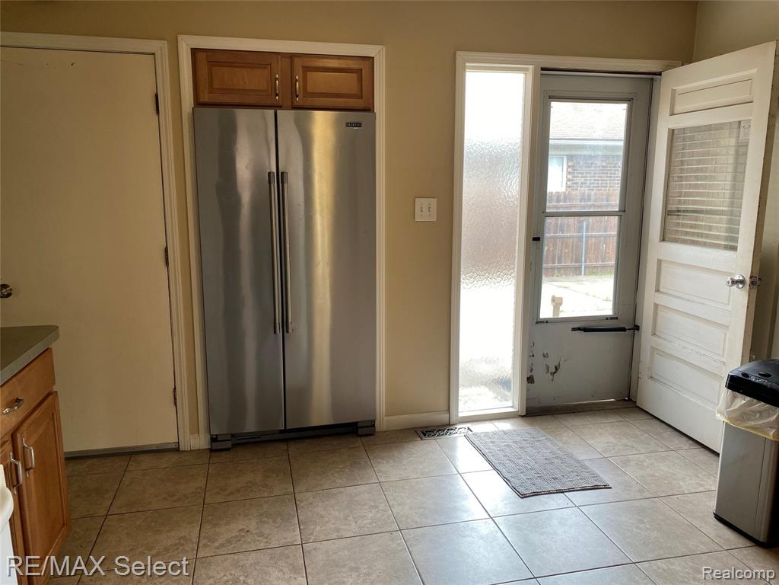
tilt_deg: -10.0
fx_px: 585
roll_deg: -0.4
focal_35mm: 26
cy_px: 292
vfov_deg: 53.1
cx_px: 390
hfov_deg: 67.3
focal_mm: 4.25
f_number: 1.8
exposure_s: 1/120
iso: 50
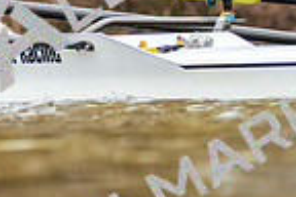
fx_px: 8929
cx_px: -187
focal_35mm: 1086
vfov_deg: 1.3
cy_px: -104
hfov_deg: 1.9
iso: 5000
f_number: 6.3
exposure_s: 1/1600
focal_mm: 270
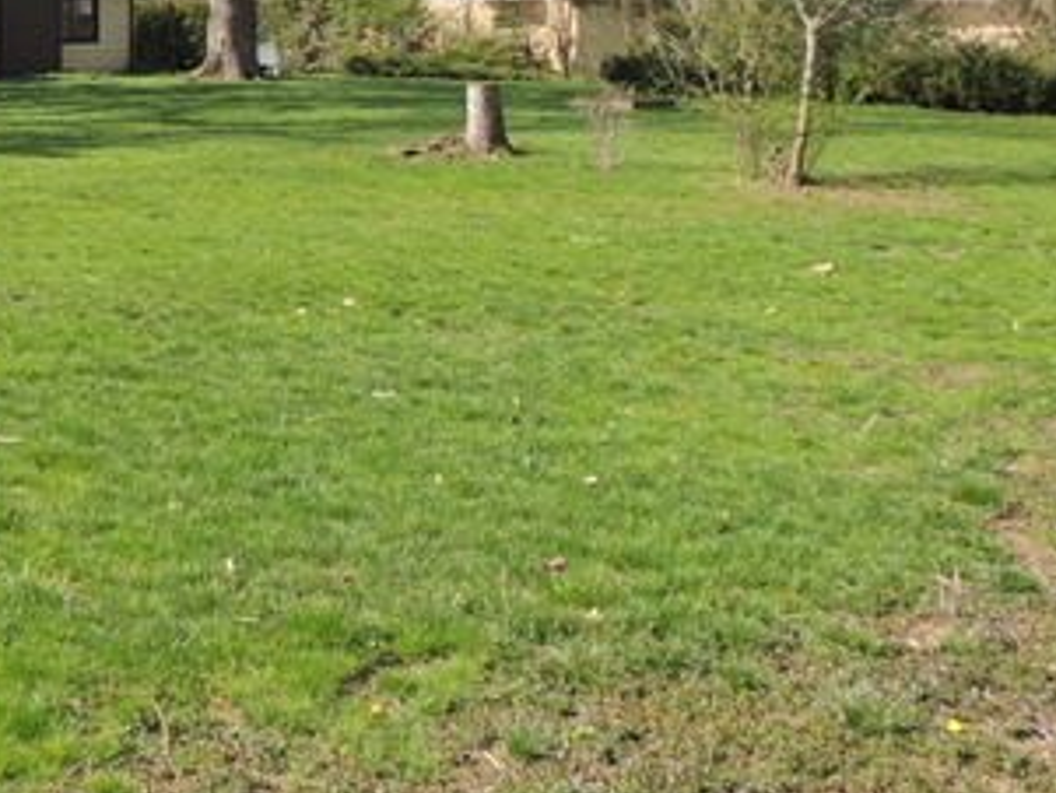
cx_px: 63
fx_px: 1556
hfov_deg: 34.9
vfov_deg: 27.9
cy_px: 137
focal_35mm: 51
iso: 100
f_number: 3
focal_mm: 4.3
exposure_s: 1/500
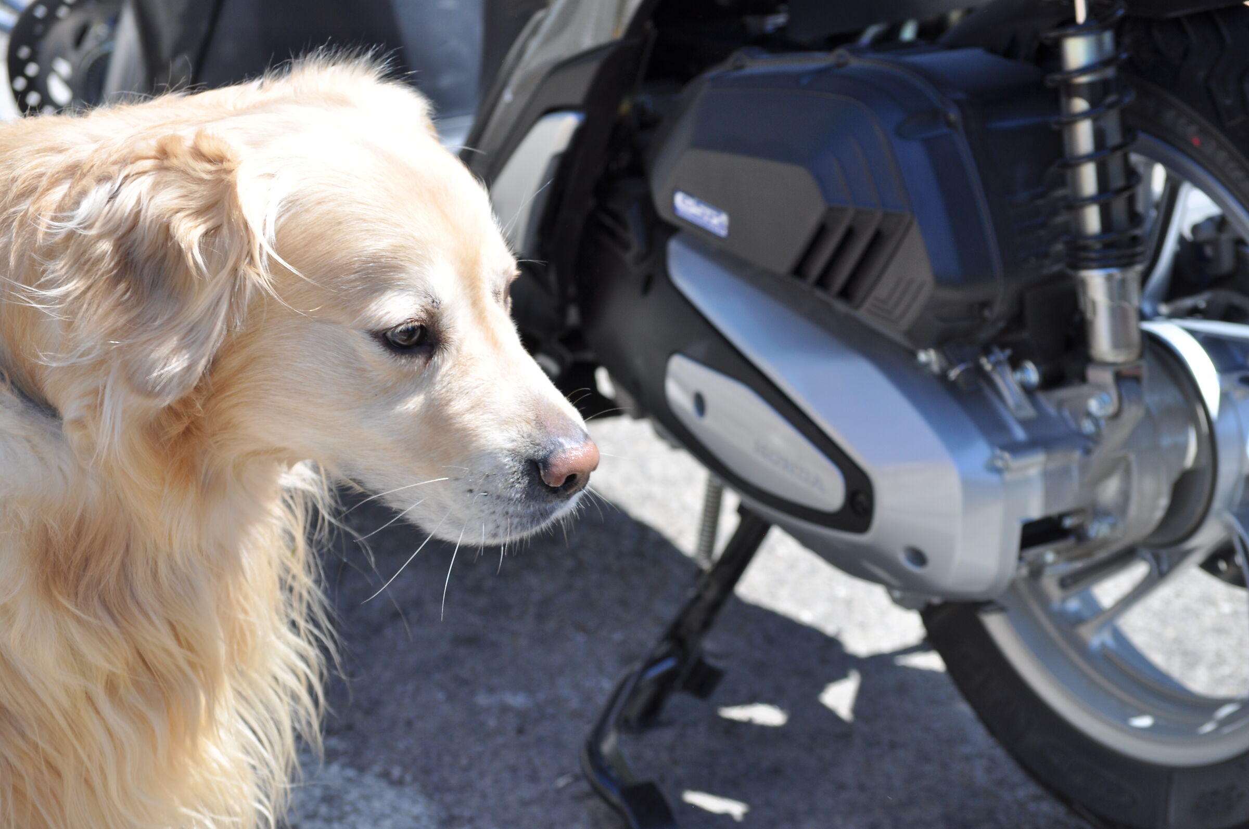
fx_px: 3898
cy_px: 414
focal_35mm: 112
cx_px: 624
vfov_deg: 12.1
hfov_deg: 18.2
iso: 200
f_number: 6.3
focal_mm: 75
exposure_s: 1/400
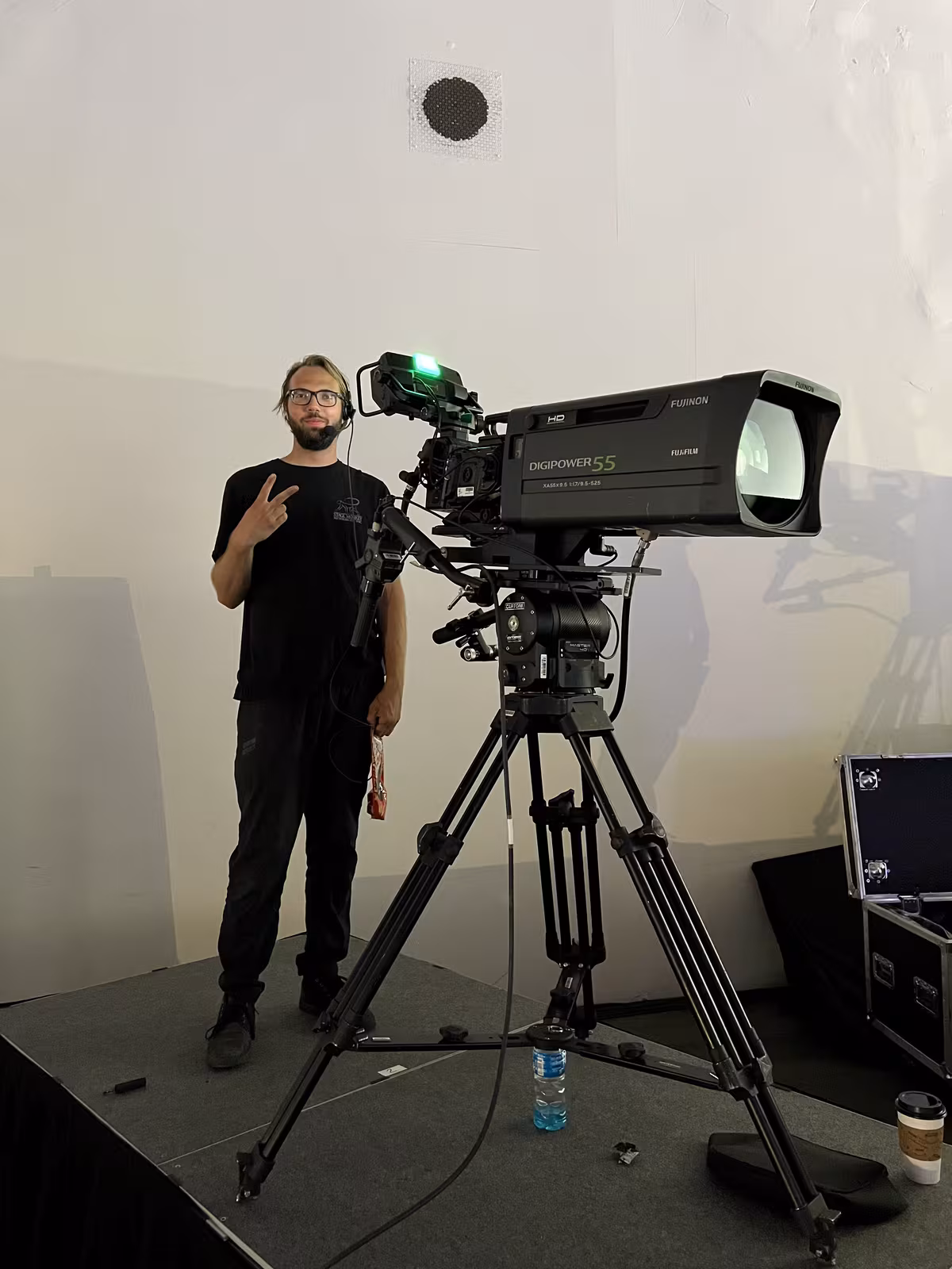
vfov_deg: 67.3
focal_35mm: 26
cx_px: 476
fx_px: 953
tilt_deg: +2.4
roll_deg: +0.8
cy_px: 634
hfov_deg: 53.1
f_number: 1.5
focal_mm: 5.7
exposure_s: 1/30
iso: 640
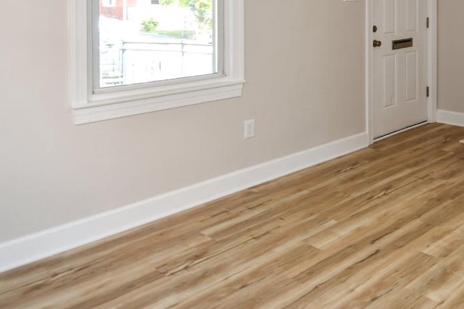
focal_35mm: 37
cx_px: 389
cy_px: 31
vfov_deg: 34.0
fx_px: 477
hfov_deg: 48.2
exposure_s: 1/80
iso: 200
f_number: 4.5
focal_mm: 12
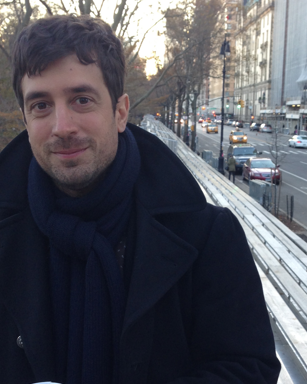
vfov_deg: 31.9
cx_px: 197
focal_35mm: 59
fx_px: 670
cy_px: 231
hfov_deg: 25.7
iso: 50
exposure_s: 1/60
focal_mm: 4.13
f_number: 2.4
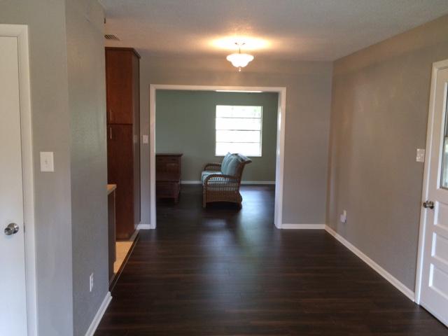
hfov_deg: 61.7
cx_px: 224
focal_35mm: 29
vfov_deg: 48.2
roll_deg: +0.2
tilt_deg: -4.9
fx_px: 375
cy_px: 168
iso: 160
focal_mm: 4.15
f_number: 2.2
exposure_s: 1/30
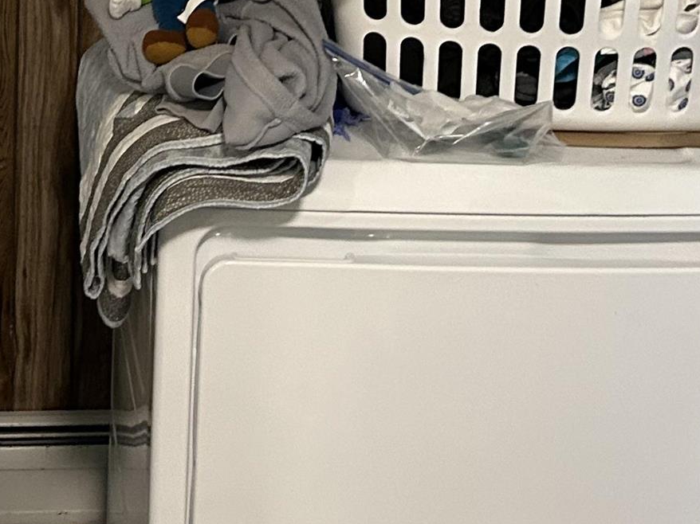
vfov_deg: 15.0
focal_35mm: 91
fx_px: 1840
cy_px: -272
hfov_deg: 21.2
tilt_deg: -2.5
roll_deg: -1.7
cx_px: 108
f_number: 1.5
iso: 320
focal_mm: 5.7
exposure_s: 1/60
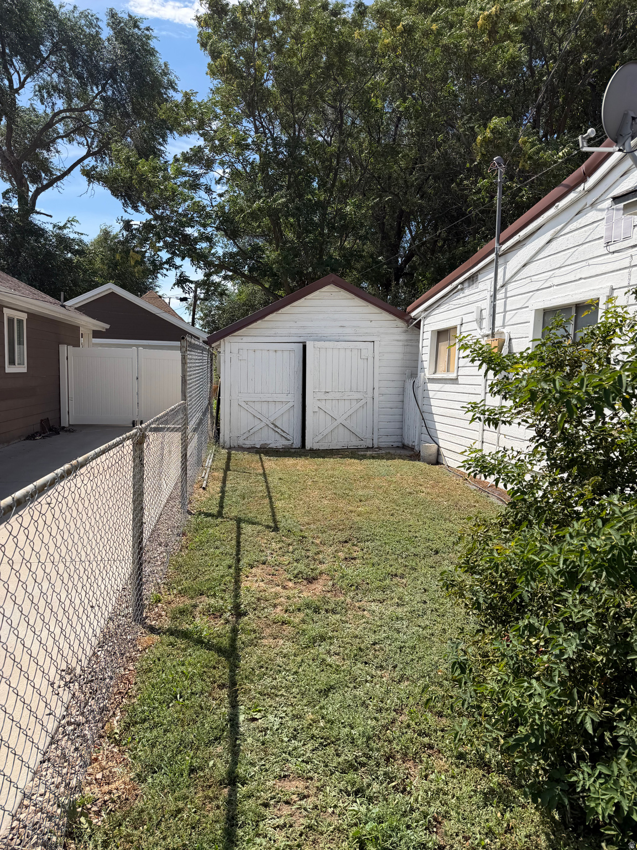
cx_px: 318
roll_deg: -1.5
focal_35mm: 24
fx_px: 589
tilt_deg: -5.5
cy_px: 425
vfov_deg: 71.6
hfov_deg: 56.8
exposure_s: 1/4167
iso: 80
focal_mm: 6.76
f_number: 1.78
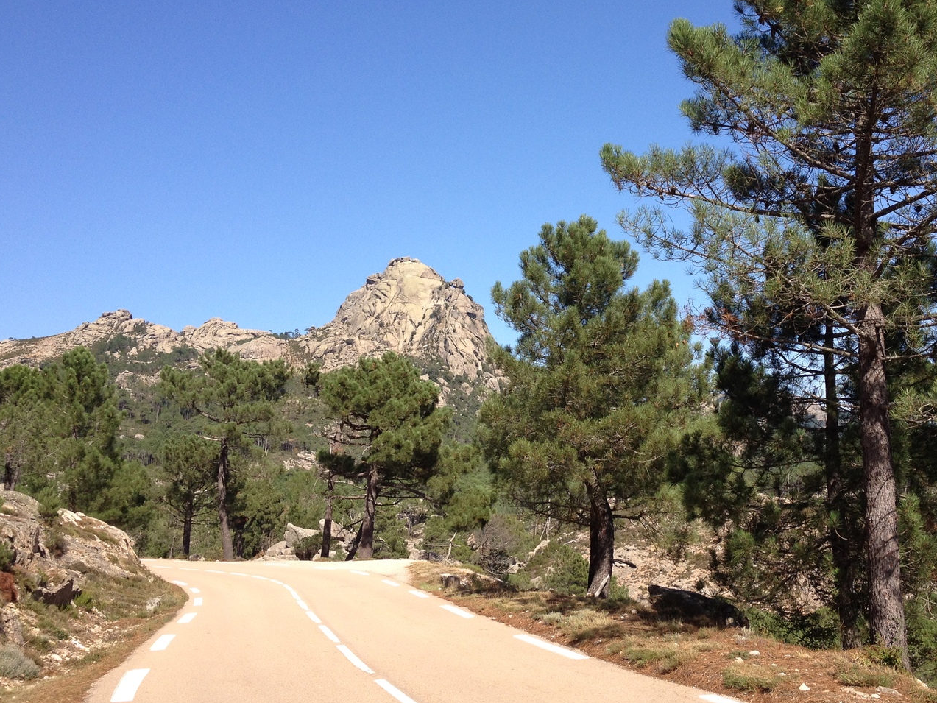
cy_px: 341
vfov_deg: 32.9
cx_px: 581
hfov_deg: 42.6
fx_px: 1191
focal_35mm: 44
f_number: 2.4
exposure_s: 1/1175
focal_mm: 4.28
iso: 64
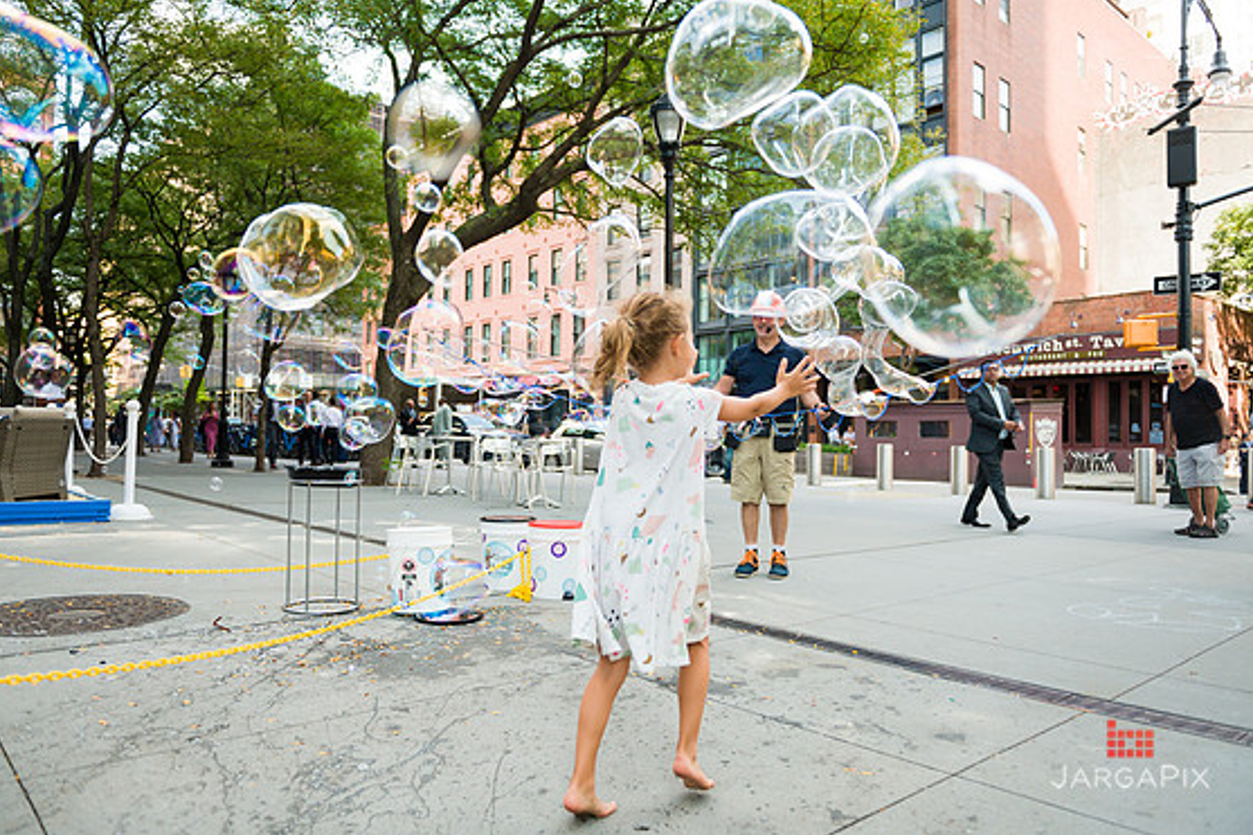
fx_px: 870
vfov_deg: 51.2
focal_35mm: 25
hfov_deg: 71.5
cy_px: 403
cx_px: 614
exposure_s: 1/1250
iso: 800
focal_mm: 24
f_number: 3.2
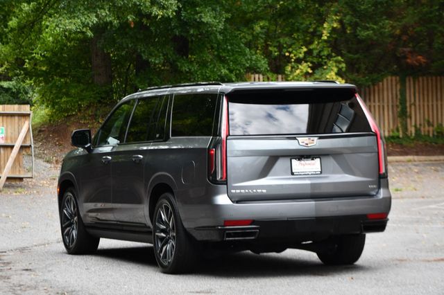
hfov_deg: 16.7
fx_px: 1516
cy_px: 148
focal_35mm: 123
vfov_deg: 11.1
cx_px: 222
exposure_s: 1/250
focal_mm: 82
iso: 320
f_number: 5.6
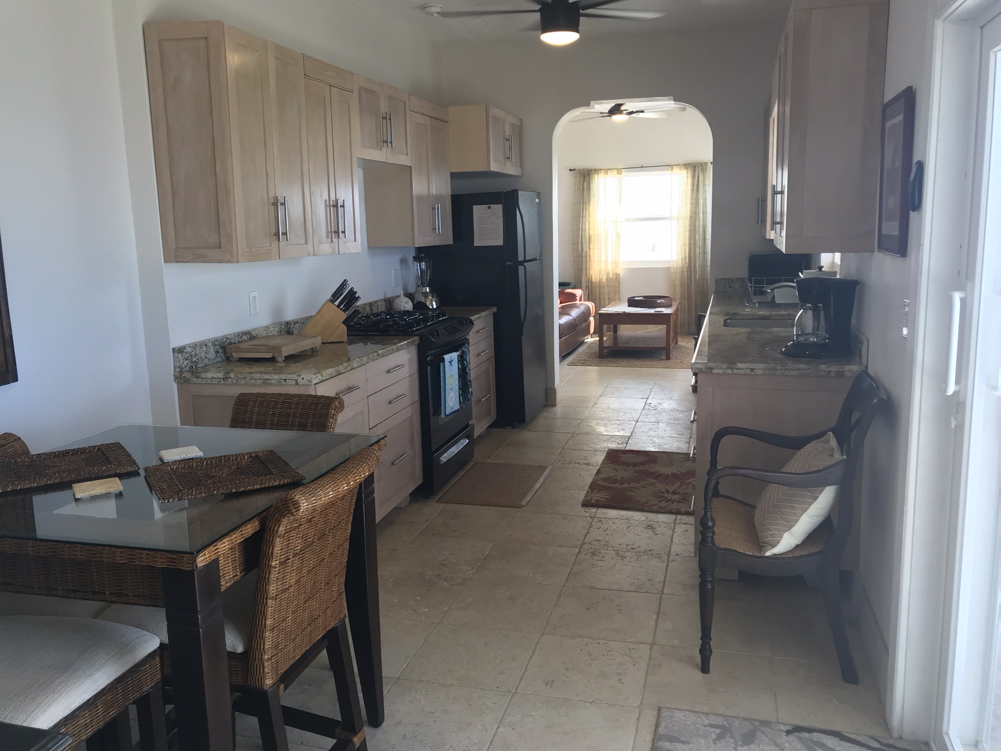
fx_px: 810
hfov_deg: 63.4
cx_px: 500
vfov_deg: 49.7
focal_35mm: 28
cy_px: 376
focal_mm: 3.99
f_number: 1.8
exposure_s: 1/60
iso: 25
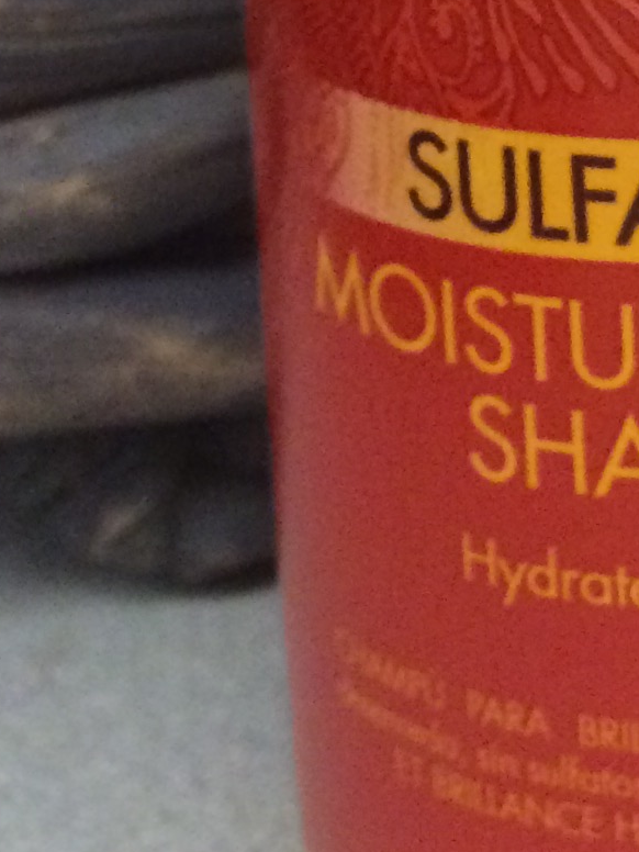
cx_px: 1275
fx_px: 3003
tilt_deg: -9.1
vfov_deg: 14.4
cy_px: -636
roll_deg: -0.8
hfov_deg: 11.0
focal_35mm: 122
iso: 320
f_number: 2.2
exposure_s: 1/24
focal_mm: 4.15
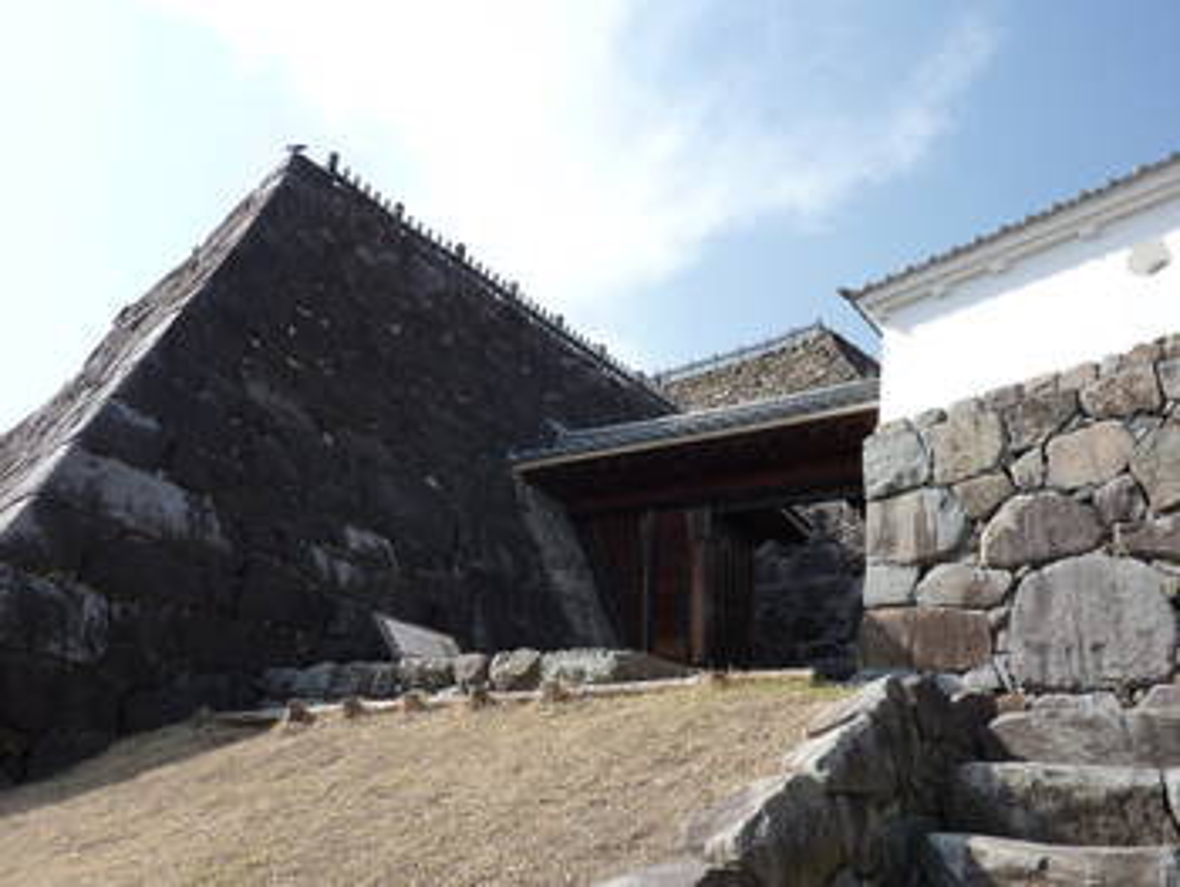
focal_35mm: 25
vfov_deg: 54.9
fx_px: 853
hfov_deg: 69.4
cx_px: 590
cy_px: 444
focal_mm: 4.1
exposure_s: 1/500
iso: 125
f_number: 4
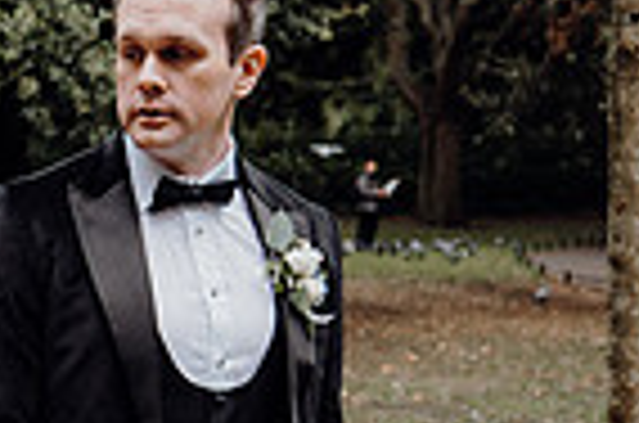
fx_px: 2249
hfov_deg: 15.8
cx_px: -9
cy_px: 695
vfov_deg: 10.3
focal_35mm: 127
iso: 400
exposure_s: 1/250
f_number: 3.5
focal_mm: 31
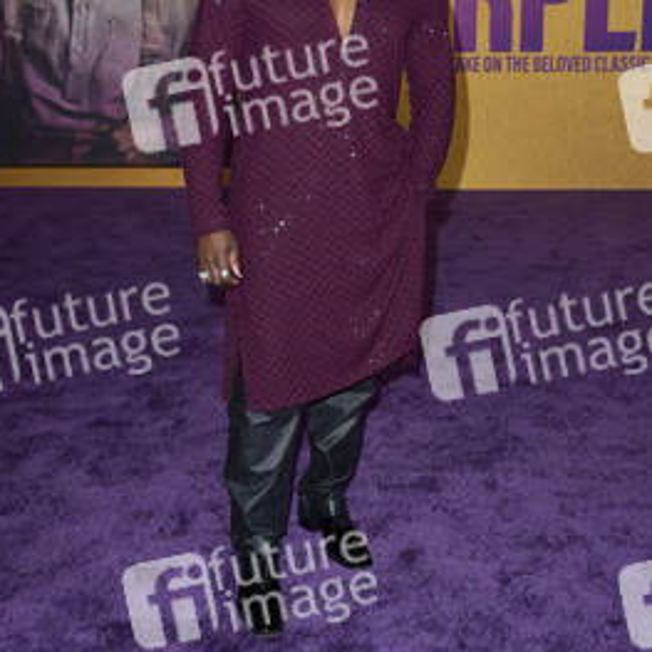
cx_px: 324
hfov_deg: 27.7
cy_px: 218
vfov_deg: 27.6
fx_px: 1321
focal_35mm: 62
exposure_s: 1/250
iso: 320
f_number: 6.3
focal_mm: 48
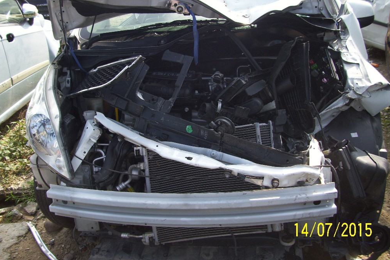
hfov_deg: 53.1
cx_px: 194
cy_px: 118
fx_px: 390
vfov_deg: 36.9
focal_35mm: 36
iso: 80
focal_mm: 5.7
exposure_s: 1/320
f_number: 2.9
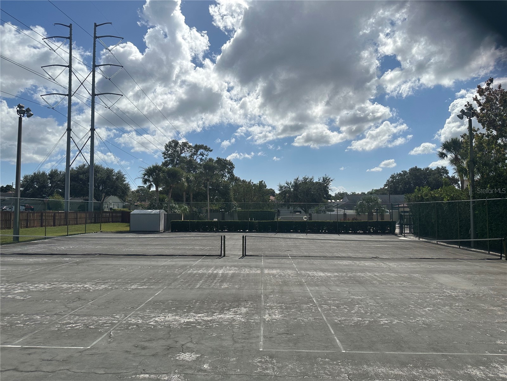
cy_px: 190
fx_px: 352
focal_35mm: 24
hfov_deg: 71.6
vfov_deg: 56.8
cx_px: 254
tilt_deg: +3.8
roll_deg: -0.3
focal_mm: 6.86
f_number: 1.78
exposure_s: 1/13699
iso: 80
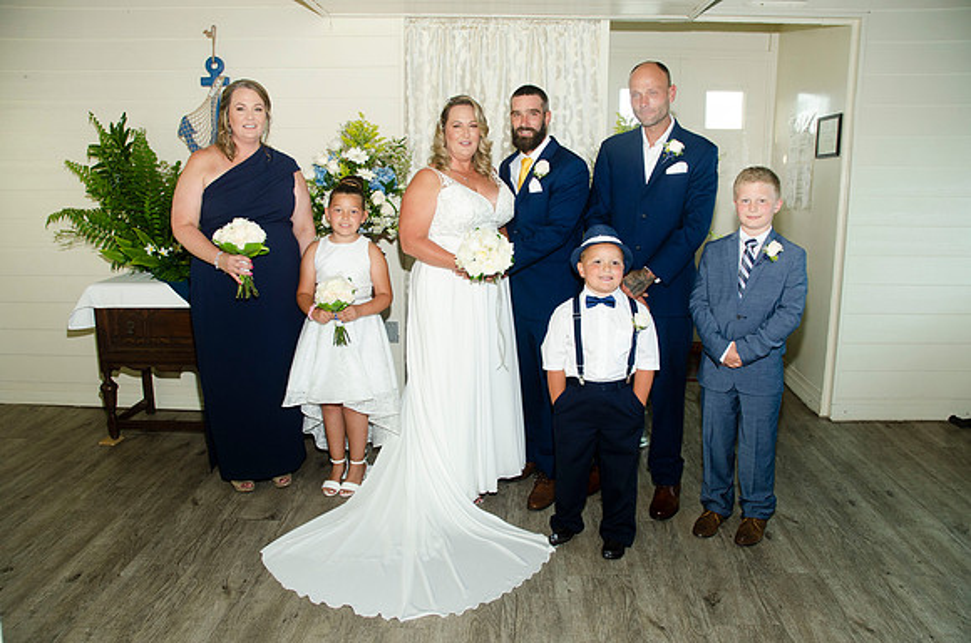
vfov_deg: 47.7
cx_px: 486
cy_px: 322
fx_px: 727
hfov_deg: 67.5
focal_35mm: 27
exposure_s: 1/125
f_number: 5.6
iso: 400
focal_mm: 18
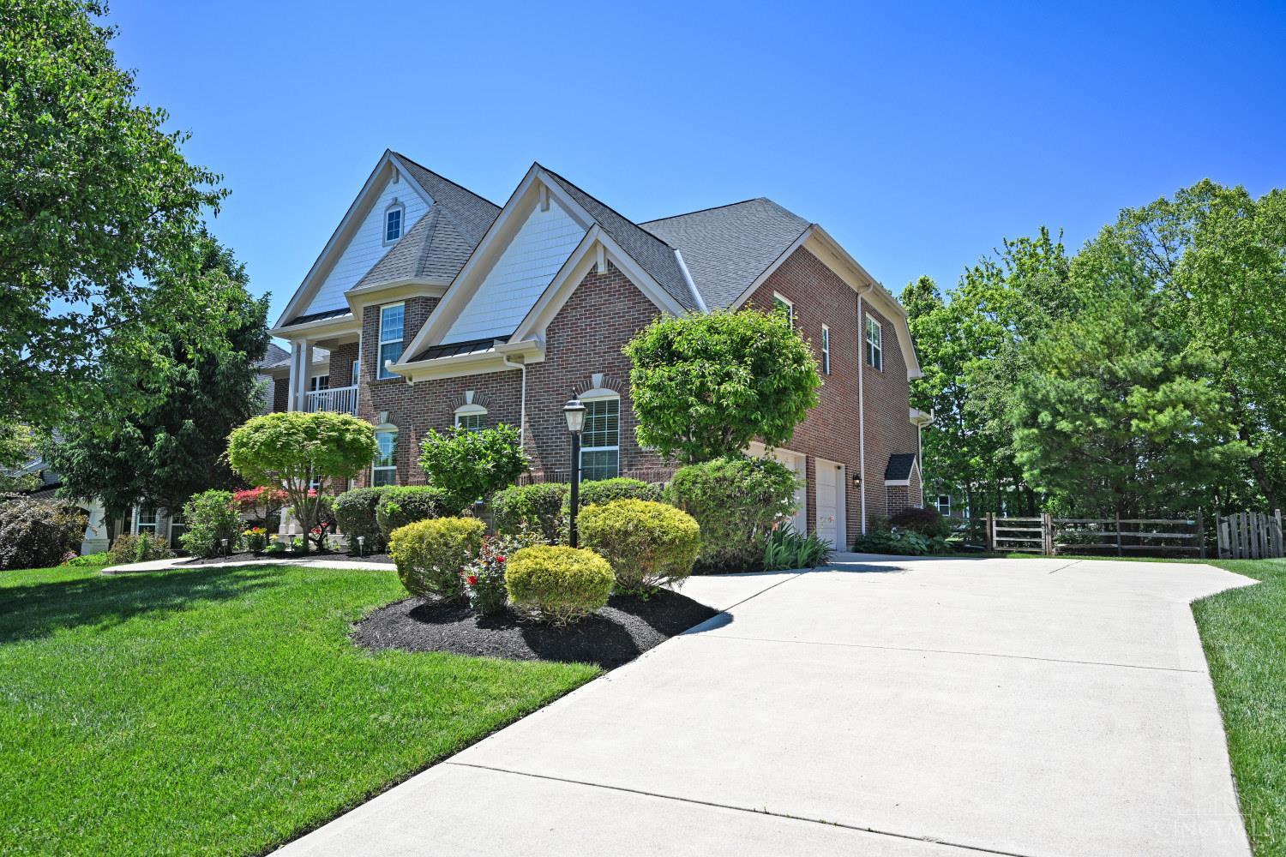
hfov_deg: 79.9
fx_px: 768
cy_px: 428
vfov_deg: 58.3
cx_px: 643
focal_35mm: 22
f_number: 6.3
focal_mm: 21.5
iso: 100
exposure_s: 1/320
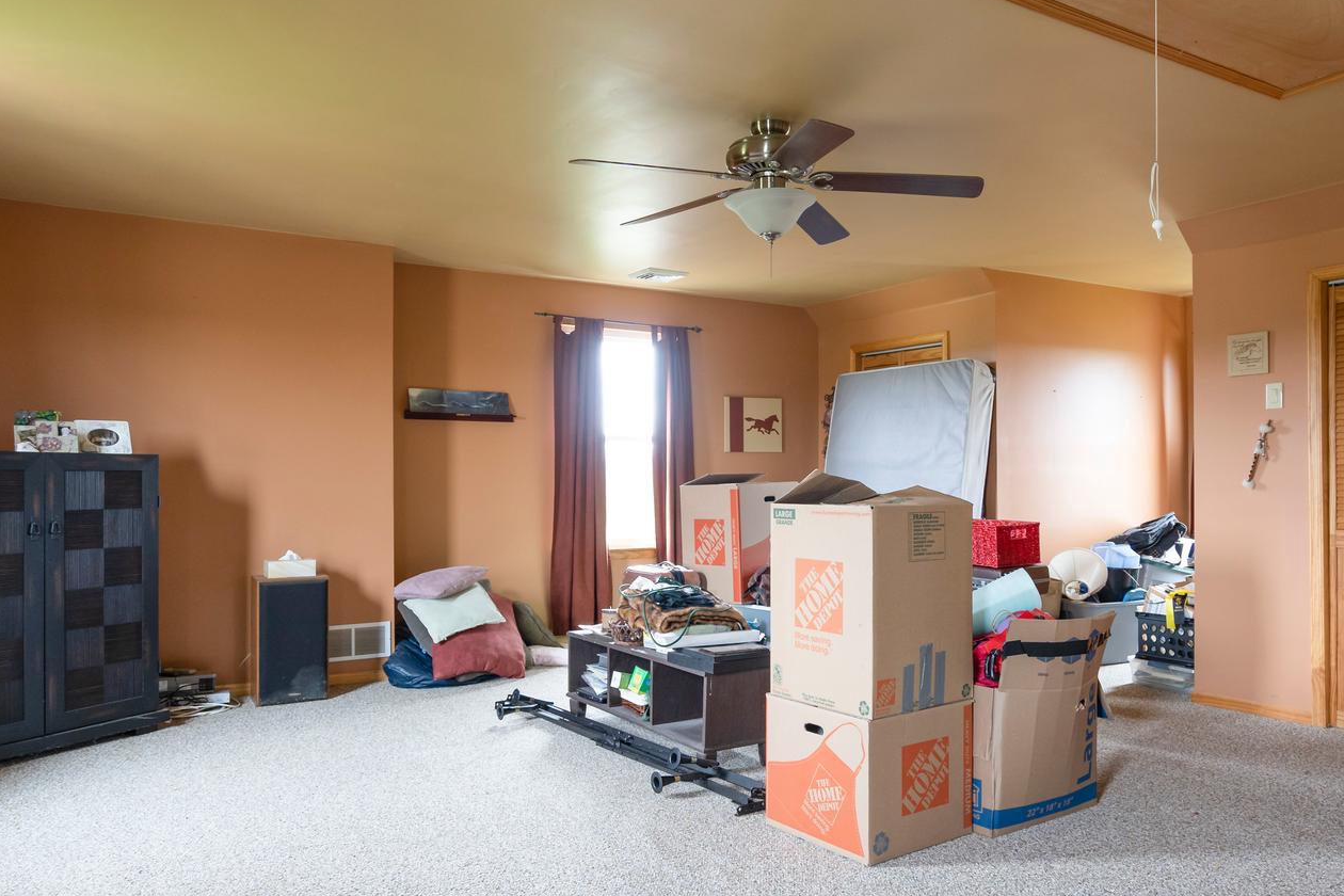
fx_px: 971
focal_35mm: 26
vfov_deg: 49.6
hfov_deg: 69.3
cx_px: 731
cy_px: 447
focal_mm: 16
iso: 640
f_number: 5
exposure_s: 1/15
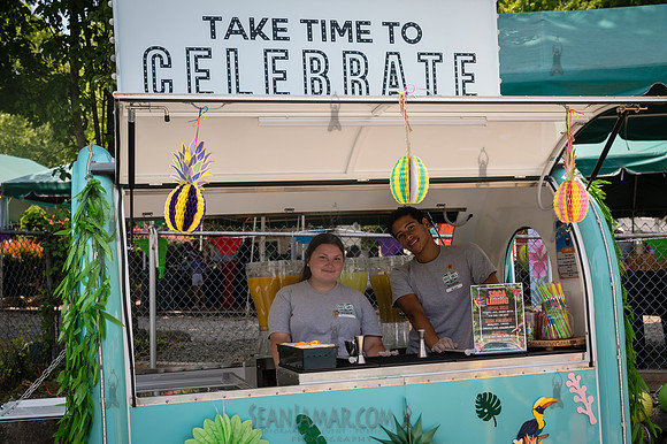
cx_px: 339
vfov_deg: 30.0
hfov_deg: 44.1
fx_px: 824
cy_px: 282
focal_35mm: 45
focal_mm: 35
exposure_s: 1/250
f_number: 4.5
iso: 100
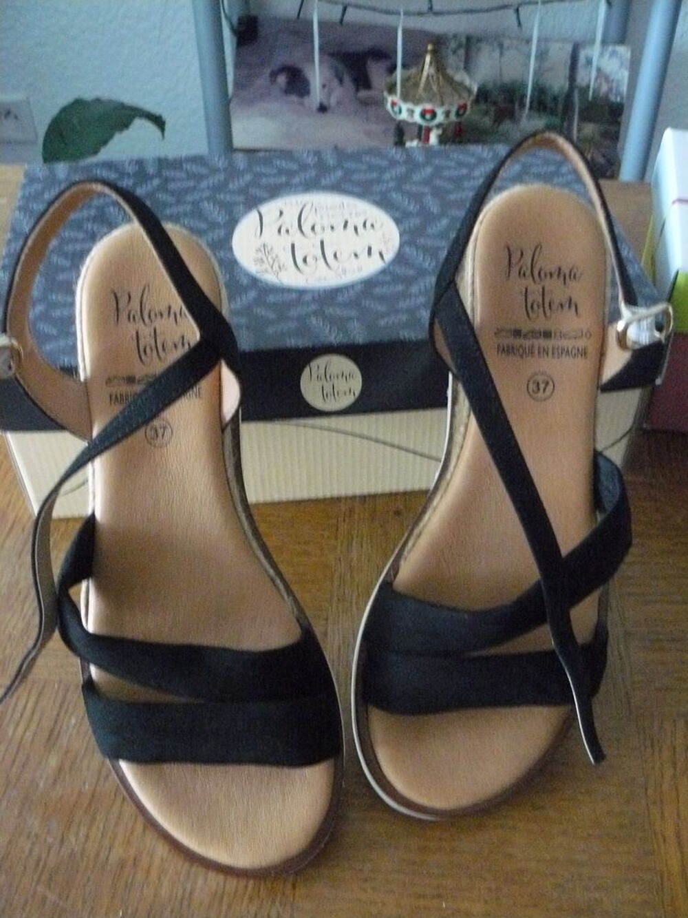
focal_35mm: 36
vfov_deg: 51.4
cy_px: 459
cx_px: 344
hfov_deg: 39.7
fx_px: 954
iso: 800
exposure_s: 1/13
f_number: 2.8
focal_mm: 6
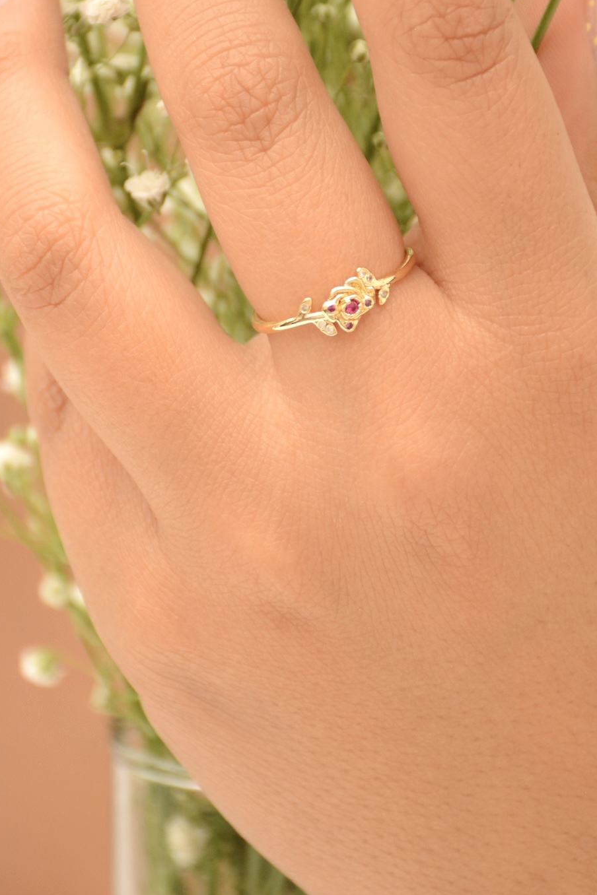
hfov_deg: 8.7
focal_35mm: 158
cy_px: 310
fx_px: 3930
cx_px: 302
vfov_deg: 13.0
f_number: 5
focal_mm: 62
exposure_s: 1/160
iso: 500
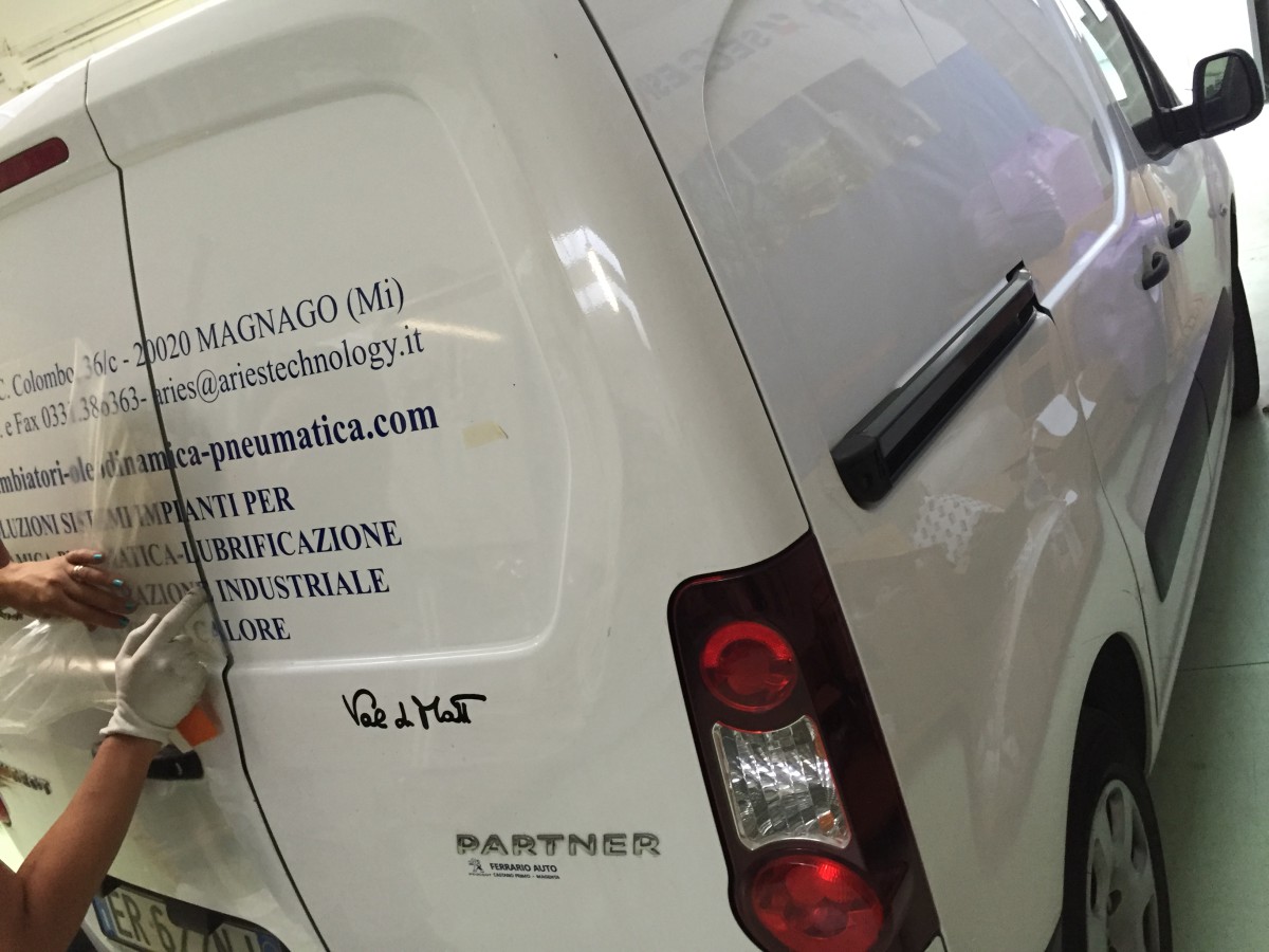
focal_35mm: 29
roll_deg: +17.9
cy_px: 476
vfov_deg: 48.2
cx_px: 634
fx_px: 1063
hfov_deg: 61.7
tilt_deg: -18.6
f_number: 2.2
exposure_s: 1/33
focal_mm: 4.15
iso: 250
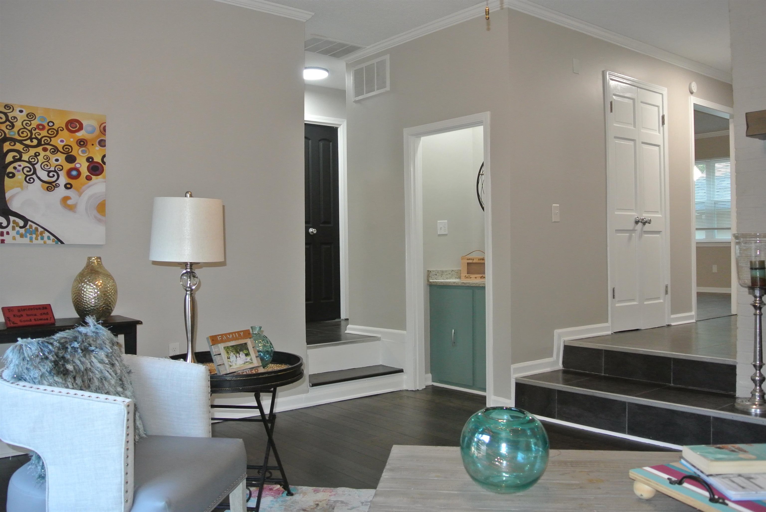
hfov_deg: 60.2
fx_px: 660
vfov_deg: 42.4
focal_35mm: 31
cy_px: 256
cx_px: 383
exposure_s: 1/60
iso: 800
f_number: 3.8
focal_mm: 11.8
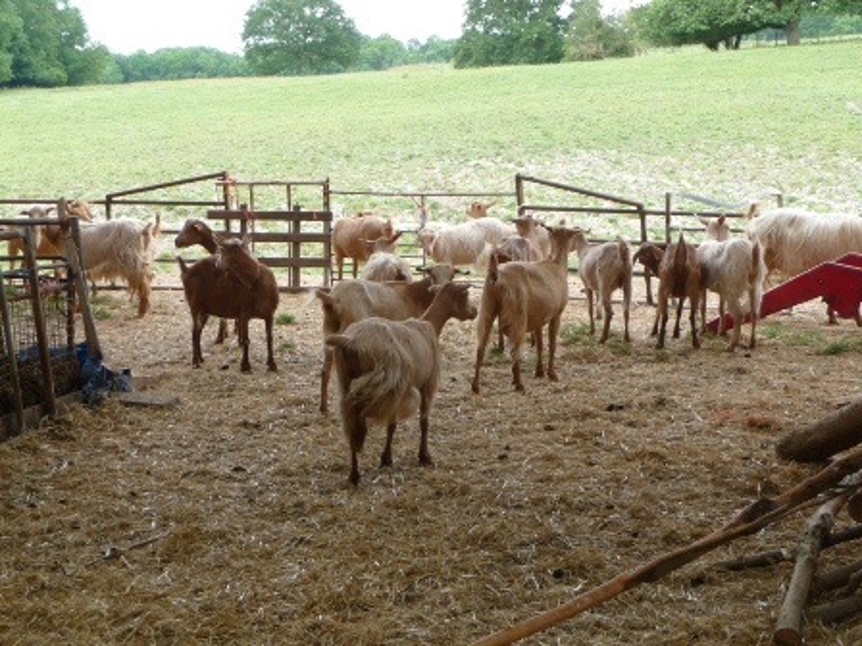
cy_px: 323
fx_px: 1544
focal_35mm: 62
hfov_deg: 31.2
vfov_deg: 23.7
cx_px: 431
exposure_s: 1/50
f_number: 4.5
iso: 100
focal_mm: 10.5
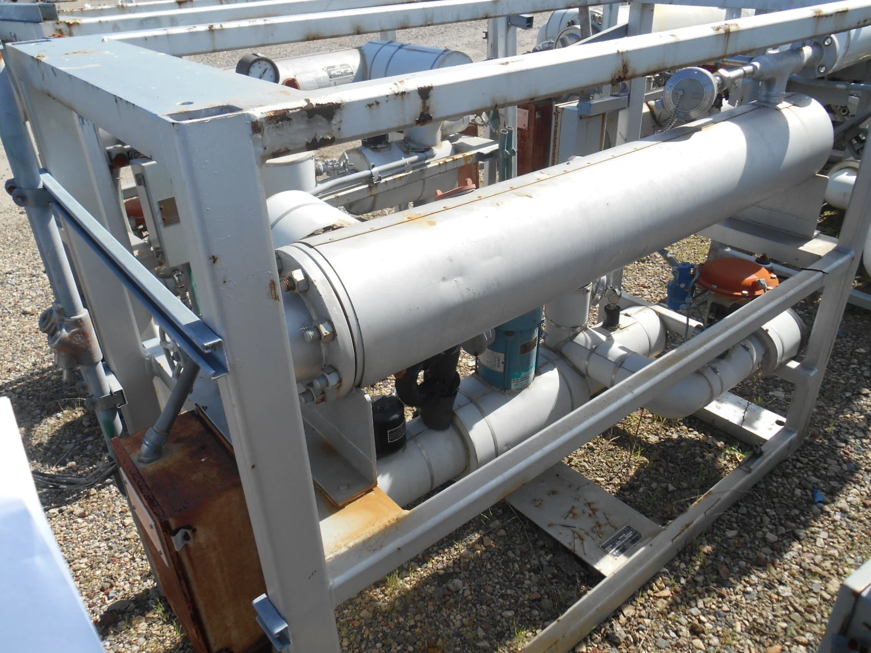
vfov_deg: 53.1
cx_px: 436
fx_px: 654
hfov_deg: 67.3
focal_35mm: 26
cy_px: 326
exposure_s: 1/500
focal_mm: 4.7
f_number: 3.4
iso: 80
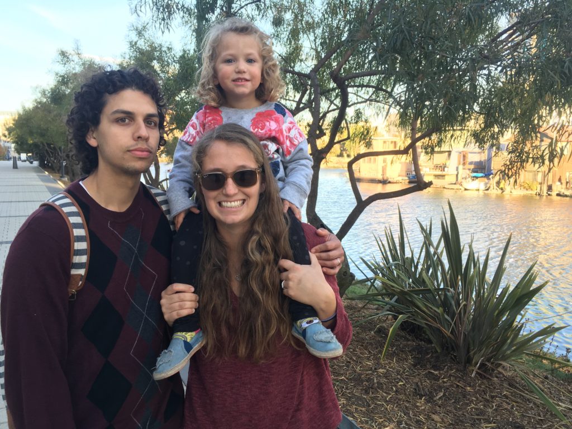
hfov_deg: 61.7
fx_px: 479
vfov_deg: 48.2
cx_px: 286
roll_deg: +0.6
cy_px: 214
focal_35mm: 29
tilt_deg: -7.3
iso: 32
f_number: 2.2
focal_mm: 4.15
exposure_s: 1/120
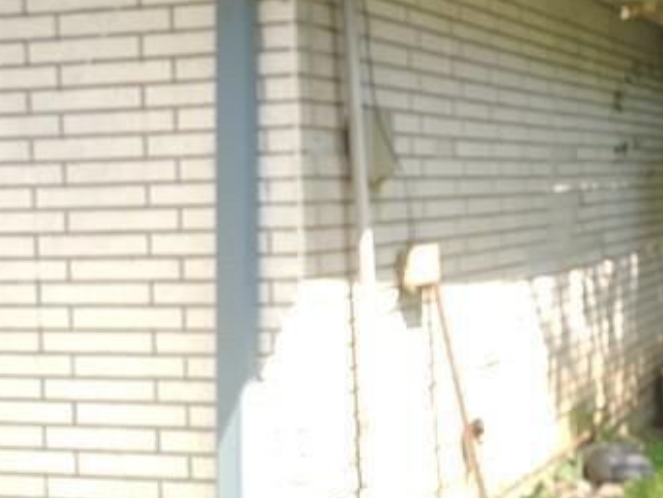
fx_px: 1380
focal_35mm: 72
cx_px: 559
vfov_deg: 20.4
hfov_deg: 26.4
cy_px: 224
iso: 100
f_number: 1.8
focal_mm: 5.56
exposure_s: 1/8
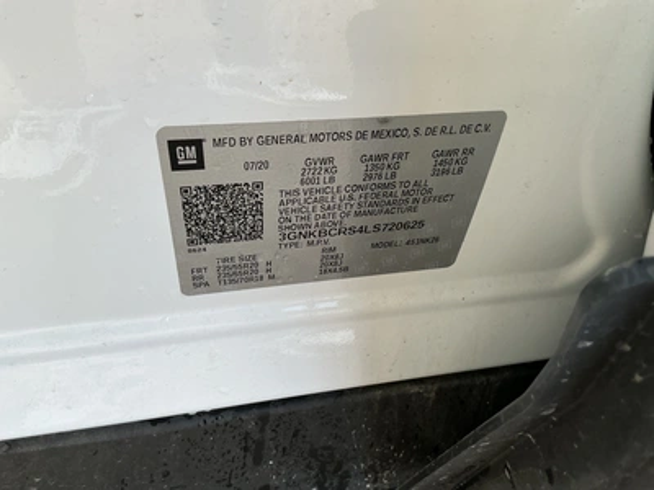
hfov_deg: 63.4
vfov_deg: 49.7
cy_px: 245
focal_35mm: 28
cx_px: 327
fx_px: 529
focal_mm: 3
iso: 32
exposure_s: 1/168
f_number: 1.8
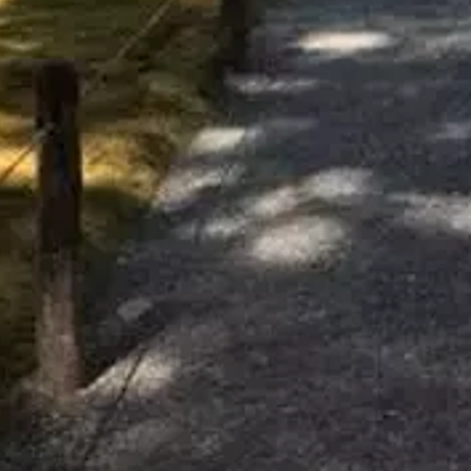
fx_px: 1724
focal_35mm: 112
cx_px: 564
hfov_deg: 15.0
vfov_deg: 14.4
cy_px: -261
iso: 20
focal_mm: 3.99
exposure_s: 1/363
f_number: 1.8
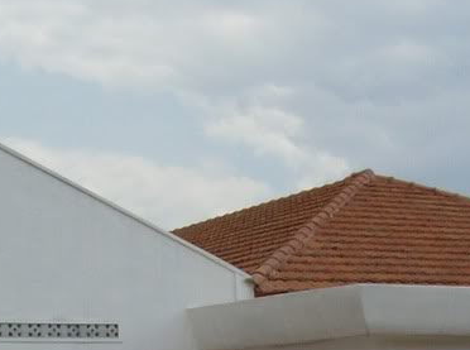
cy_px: 386
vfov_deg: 14.5
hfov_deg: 19.8
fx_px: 1341
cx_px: 345
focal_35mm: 99
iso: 100
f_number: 4.7
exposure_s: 1/1092
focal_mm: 6
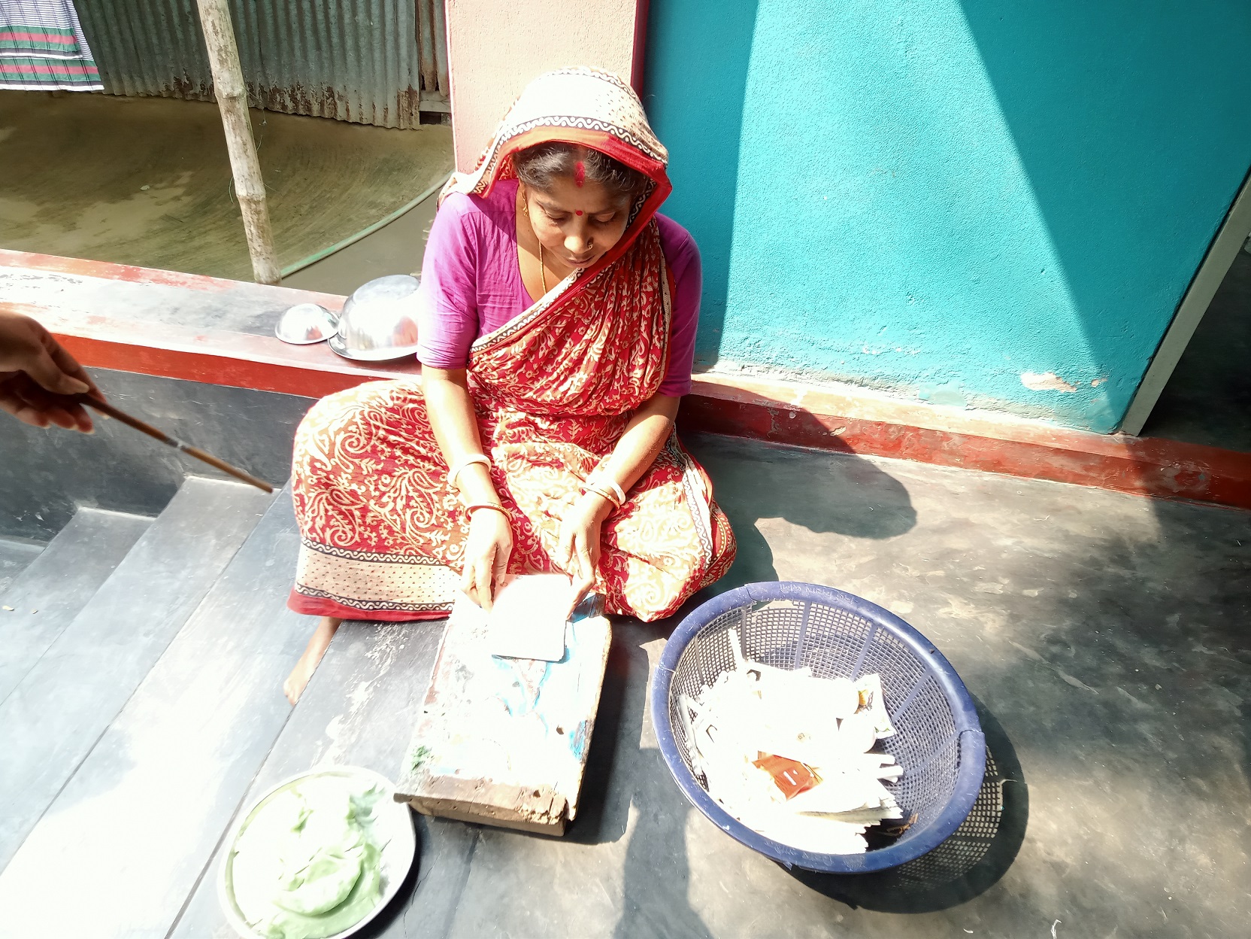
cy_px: 470
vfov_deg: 49.7
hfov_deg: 63.4
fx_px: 1012
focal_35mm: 28
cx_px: 626
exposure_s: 1/108
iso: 112
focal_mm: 3.37
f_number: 2.2
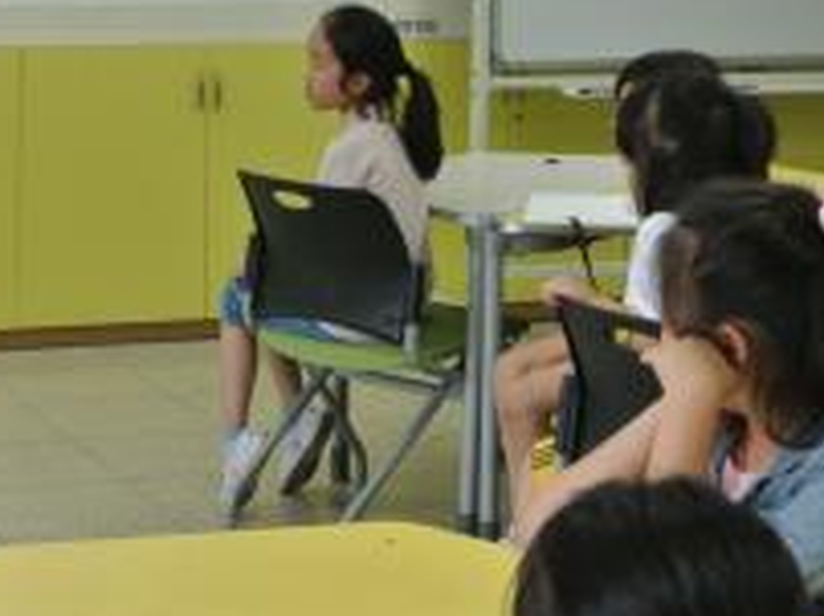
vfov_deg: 13.9
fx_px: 2496
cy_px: 49
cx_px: 151
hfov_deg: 18.5
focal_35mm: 105
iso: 280
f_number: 4.2
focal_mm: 15.1
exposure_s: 1/60
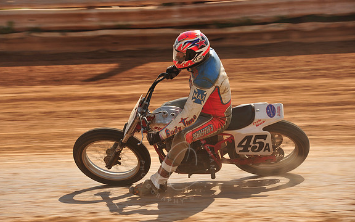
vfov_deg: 6.4
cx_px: 177
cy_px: 109
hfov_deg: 10.2
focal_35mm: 205
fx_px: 1983
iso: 200
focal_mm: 200
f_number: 10
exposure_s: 1/400
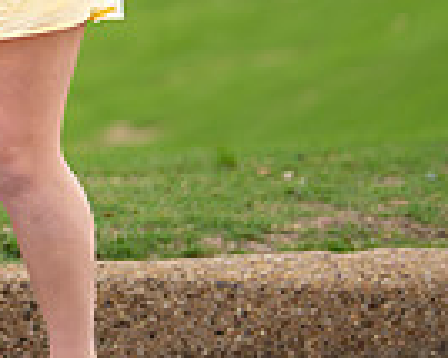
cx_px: -242
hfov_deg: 7.3
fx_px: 3471
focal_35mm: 262
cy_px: -205
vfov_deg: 5.8
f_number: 1.2
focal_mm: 50
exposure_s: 1/2000
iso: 100
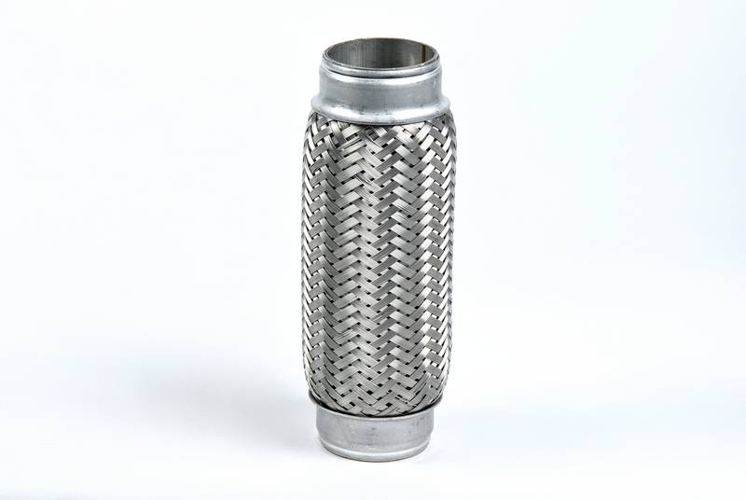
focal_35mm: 147
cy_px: 250
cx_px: 373
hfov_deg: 13.9
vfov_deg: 9.4
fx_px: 3051
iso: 200
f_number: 11
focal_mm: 98
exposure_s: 1/200
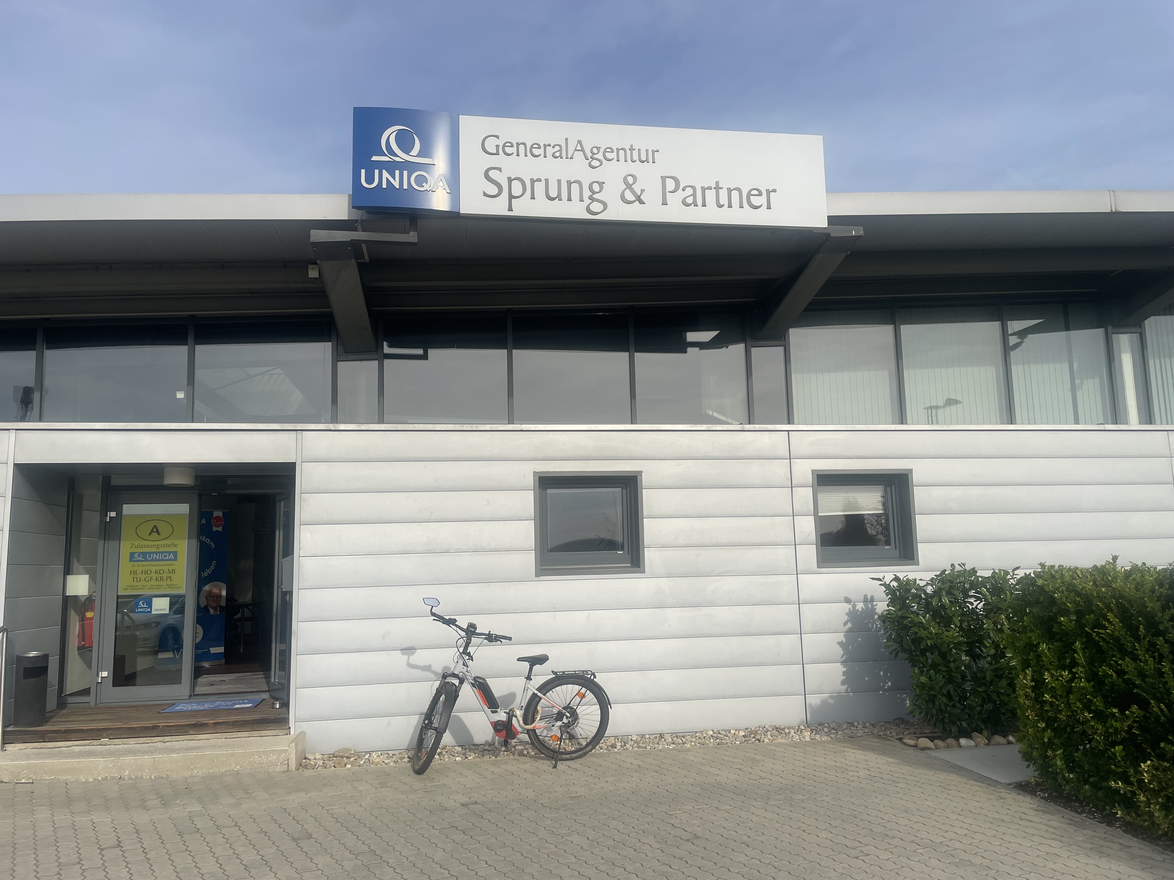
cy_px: 440
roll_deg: +1.5
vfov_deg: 53.1
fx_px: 882
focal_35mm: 26
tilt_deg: +8.5
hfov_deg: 67.3
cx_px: 587
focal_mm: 4.2
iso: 32
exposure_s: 1/4831
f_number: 1.6
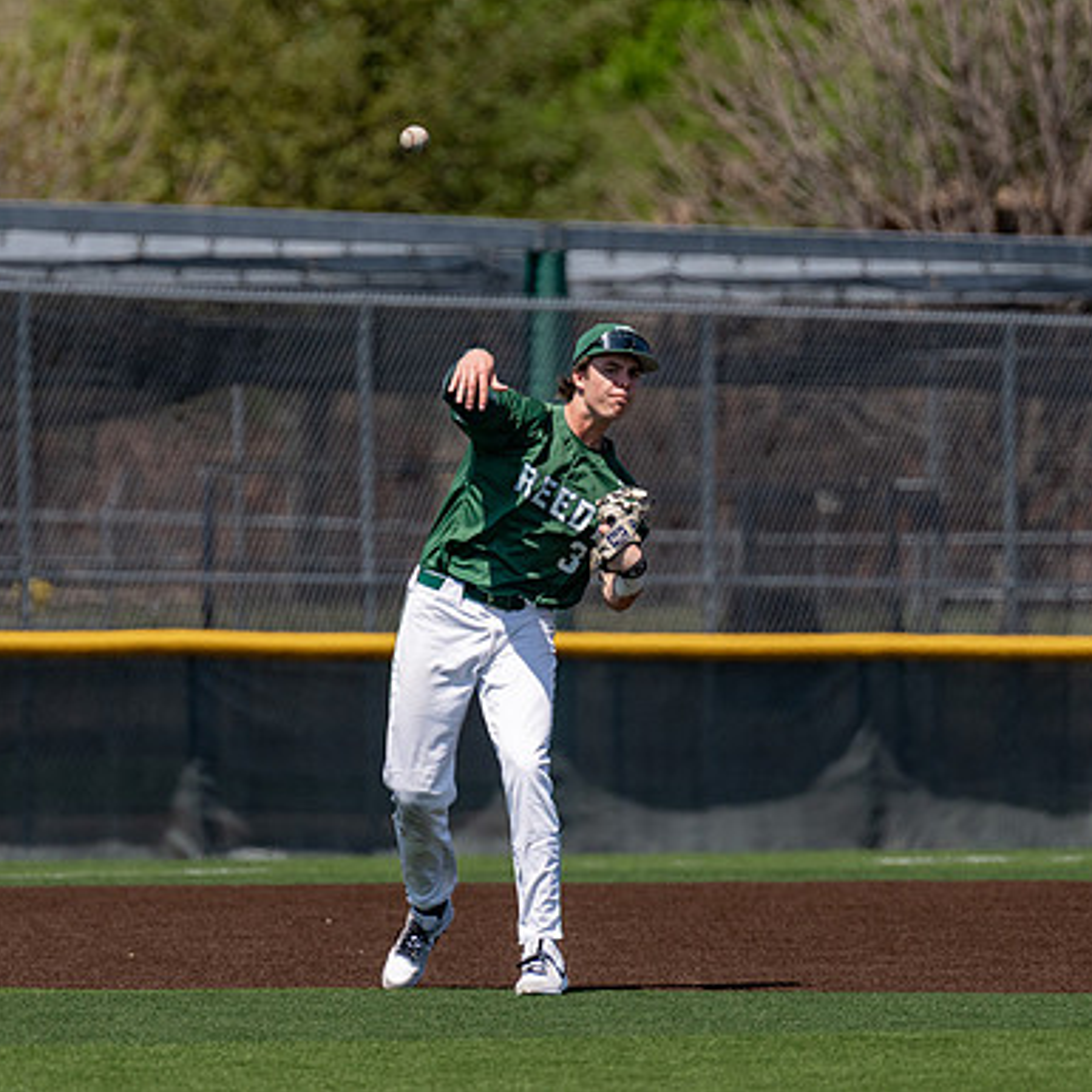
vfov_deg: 3.4
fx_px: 18559
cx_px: 461
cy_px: 526
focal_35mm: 520
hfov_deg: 3.4
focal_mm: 276
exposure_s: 1/4000
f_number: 4
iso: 320
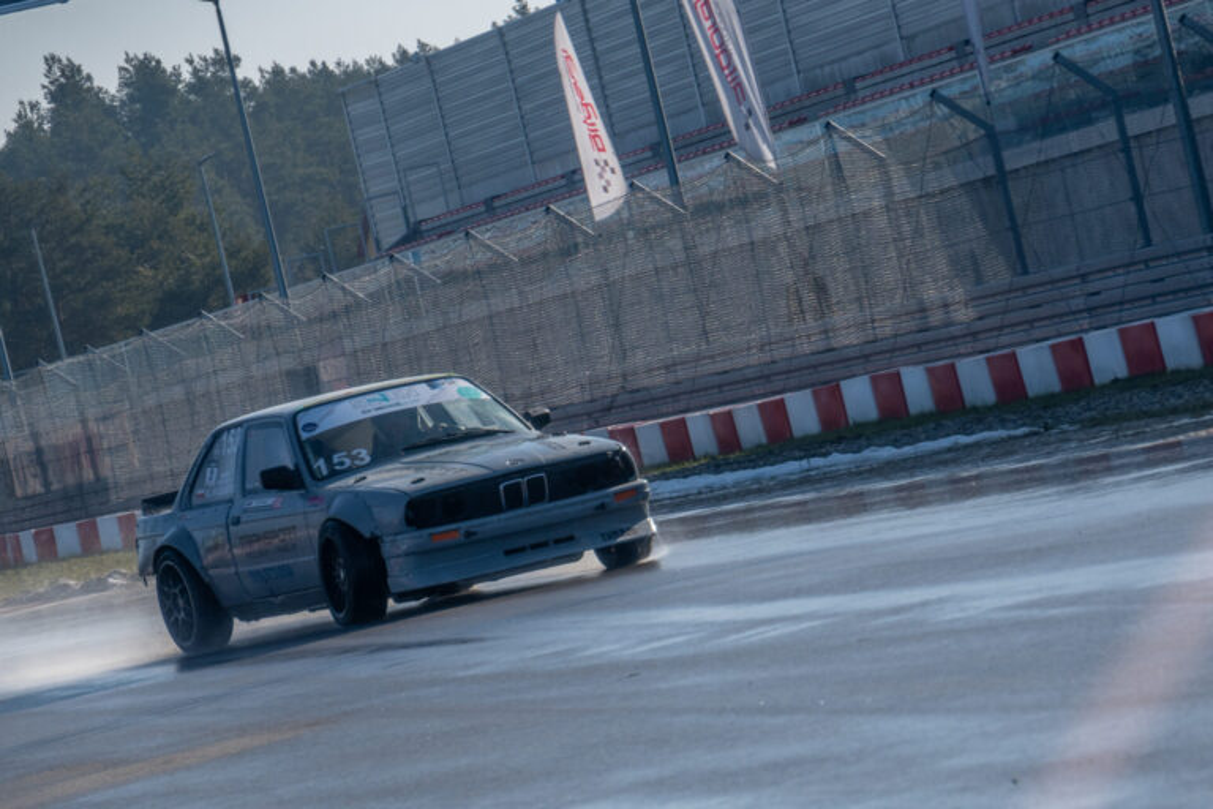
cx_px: 606
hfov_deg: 11.9
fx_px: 5812
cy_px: 404
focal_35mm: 172
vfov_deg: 8.0
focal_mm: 115
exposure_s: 1/1250
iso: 100
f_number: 6
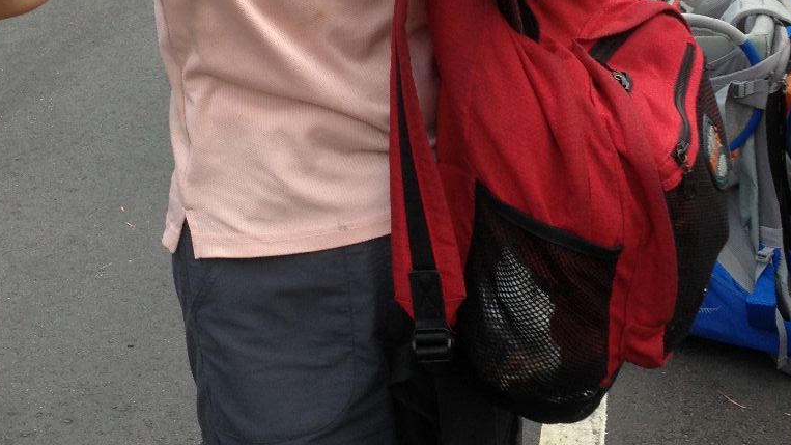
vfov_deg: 15.0
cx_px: 393
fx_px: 1678
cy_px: 96
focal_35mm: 80
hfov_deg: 26.5
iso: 50
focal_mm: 4.28
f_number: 2.4
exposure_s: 1/60
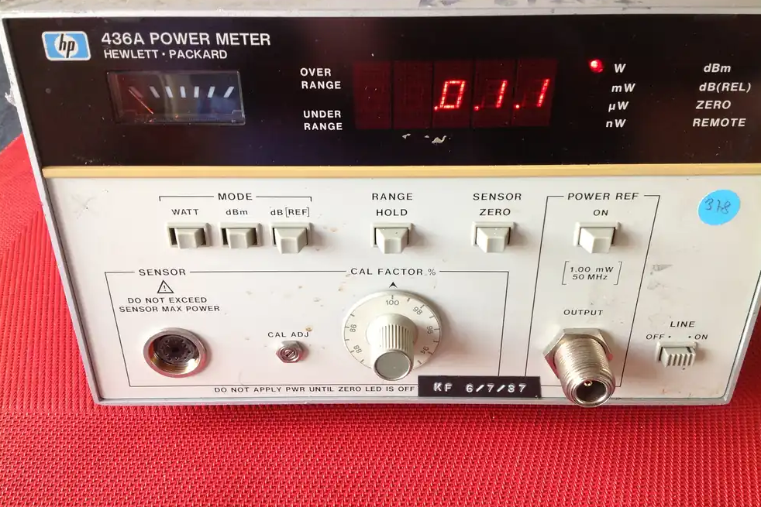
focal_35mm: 37
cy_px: 221
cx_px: 383
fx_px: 782
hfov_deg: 51.9
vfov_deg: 35.9
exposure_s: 1/40
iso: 64
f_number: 2.4
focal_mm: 4.28
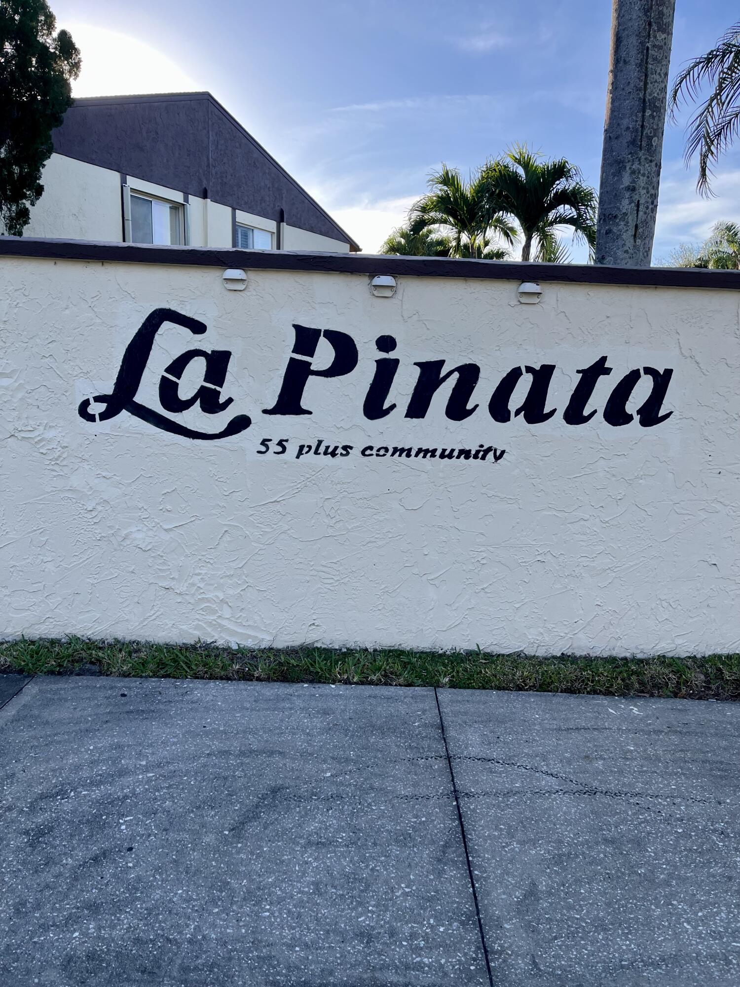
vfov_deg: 67.3
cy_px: 494
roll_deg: -1.2
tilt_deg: -9.9
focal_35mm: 26
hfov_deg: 53.1
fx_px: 741
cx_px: 370
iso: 50
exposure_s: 1/871
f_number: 1.6
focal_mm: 5.1
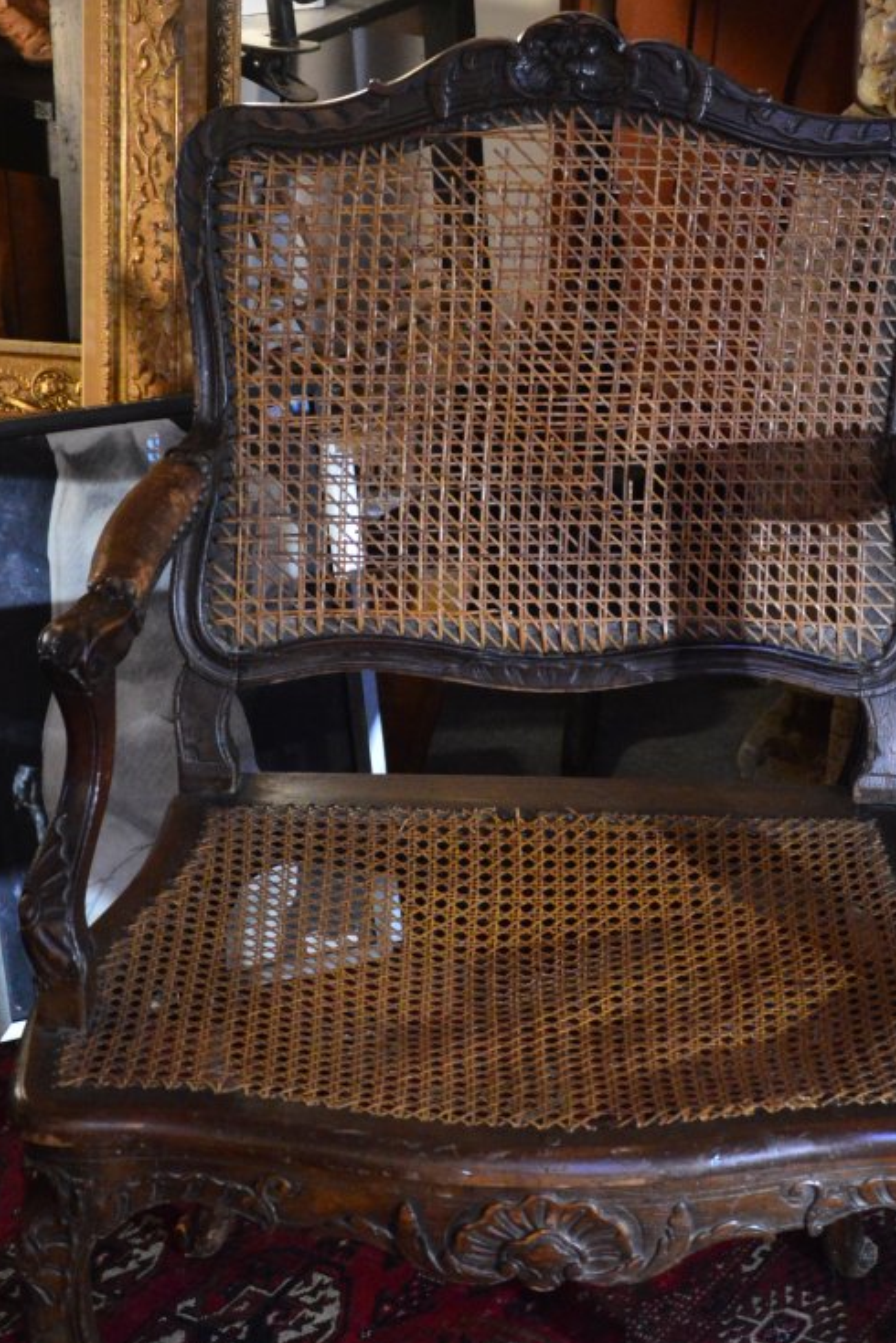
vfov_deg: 21.9
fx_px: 3472
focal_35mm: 93
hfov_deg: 14.7
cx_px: 578
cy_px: 713
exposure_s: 1/50
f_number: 4.5
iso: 3200
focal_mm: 38
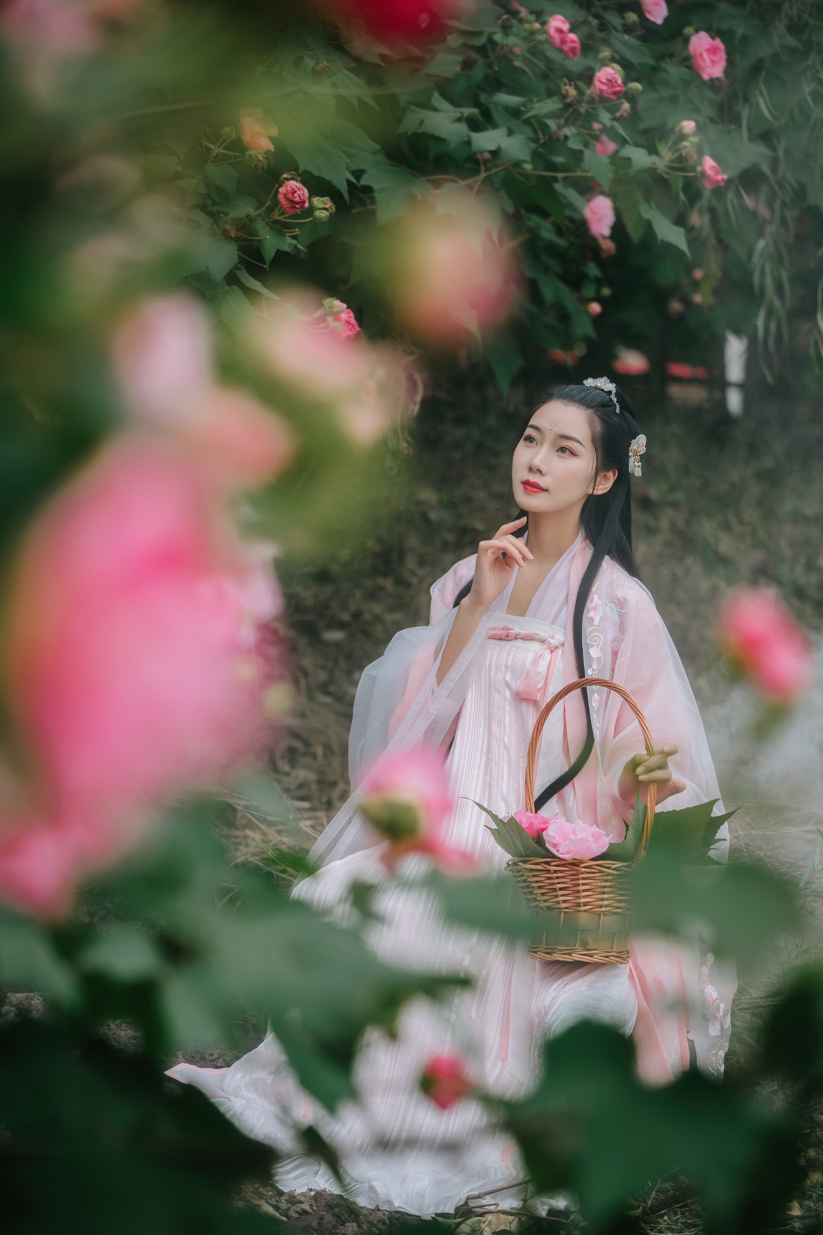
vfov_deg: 17.9
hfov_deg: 12.0
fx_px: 3909
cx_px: 412
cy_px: 618
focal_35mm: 114
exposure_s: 1/200
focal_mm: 114
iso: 100
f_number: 2.8
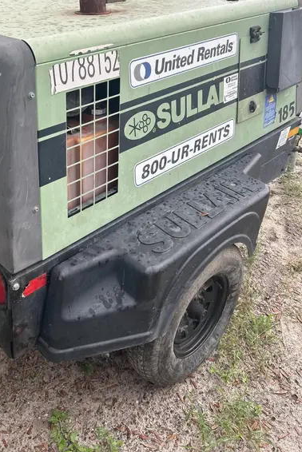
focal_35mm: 35
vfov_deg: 53.7
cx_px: 114
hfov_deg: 37.7
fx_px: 440
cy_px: 164
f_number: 1.5
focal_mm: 5.7
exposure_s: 1/404
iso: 50
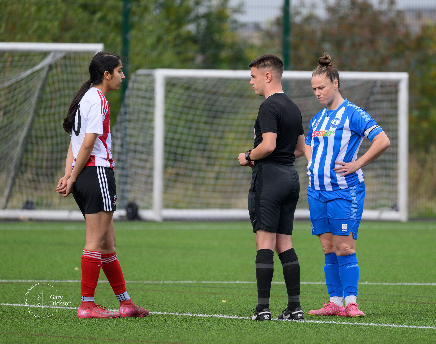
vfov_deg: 3.0
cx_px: 298
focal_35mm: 517
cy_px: 145
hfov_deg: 3.8
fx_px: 6636
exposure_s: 1/1000
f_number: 5.6
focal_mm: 400
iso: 640
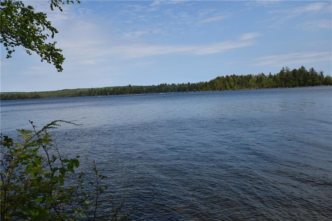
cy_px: 110
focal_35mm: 36
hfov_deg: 53.1
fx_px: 332
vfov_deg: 36.9
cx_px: 166
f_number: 10
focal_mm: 24
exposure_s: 1/400
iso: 200
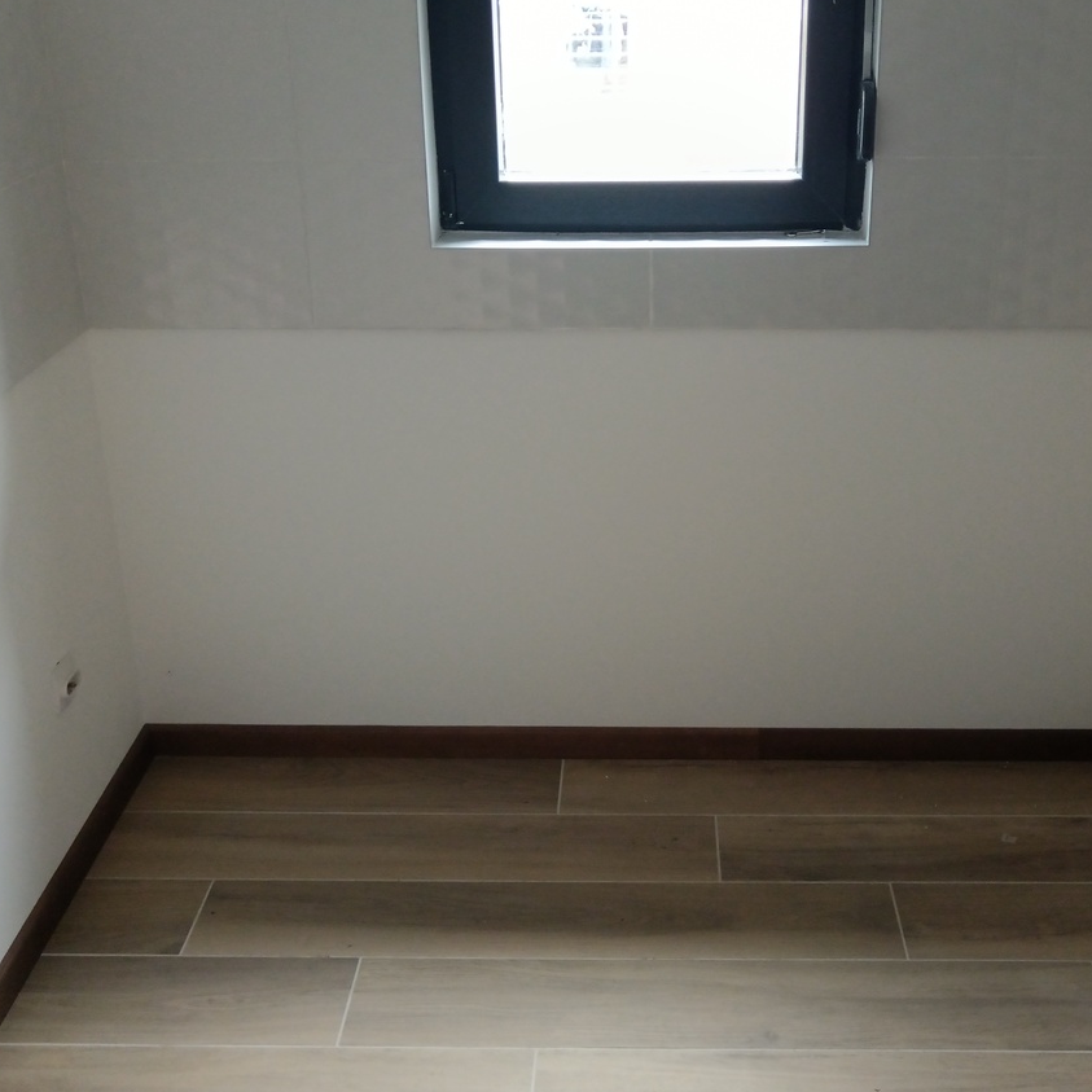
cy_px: 472
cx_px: 628
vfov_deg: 40.8
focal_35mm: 41
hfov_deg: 40.8
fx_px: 1463
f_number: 1.9
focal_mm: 4.95
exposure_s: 1/25
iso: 800
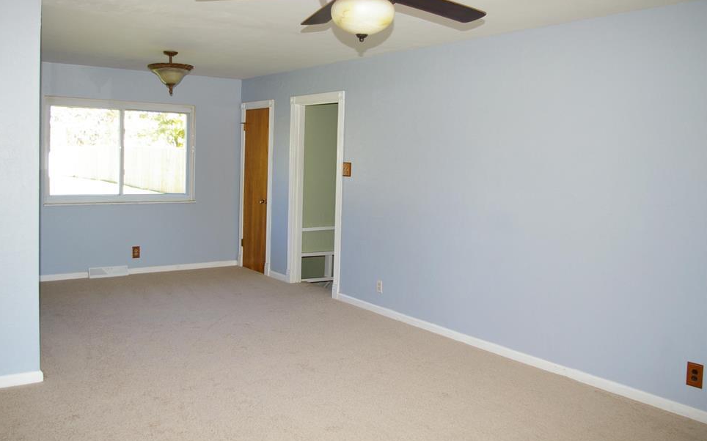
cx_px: 313
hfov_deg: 61.1
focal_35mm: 31
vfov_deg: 40.5
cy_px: 188
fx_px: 597
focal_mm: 18
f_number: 3.5
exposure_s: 1/60
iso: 200
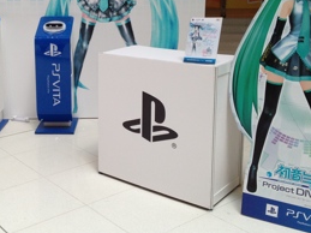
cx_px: 103
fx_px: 485
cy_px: 66
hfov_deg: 35.2
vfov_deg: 26.7
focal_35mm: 54
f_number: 2.4
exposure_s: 1/120
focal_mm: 4.28
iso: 100
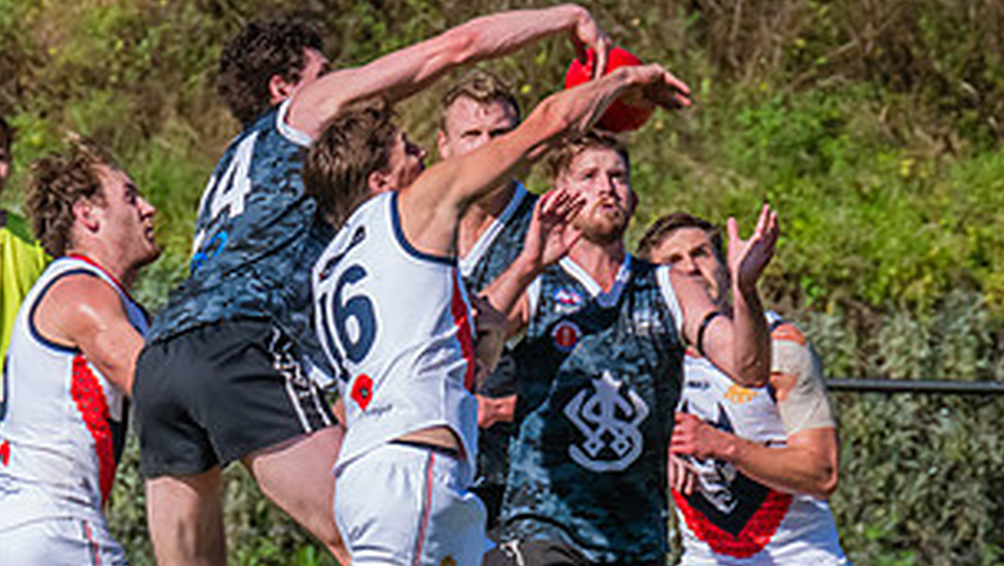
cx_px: 458
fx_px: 45285
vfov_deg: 0.7
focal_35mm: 1700
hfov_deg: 1.3
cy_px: 362
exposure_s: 1/1600
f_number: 14
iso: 1600
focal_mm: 600
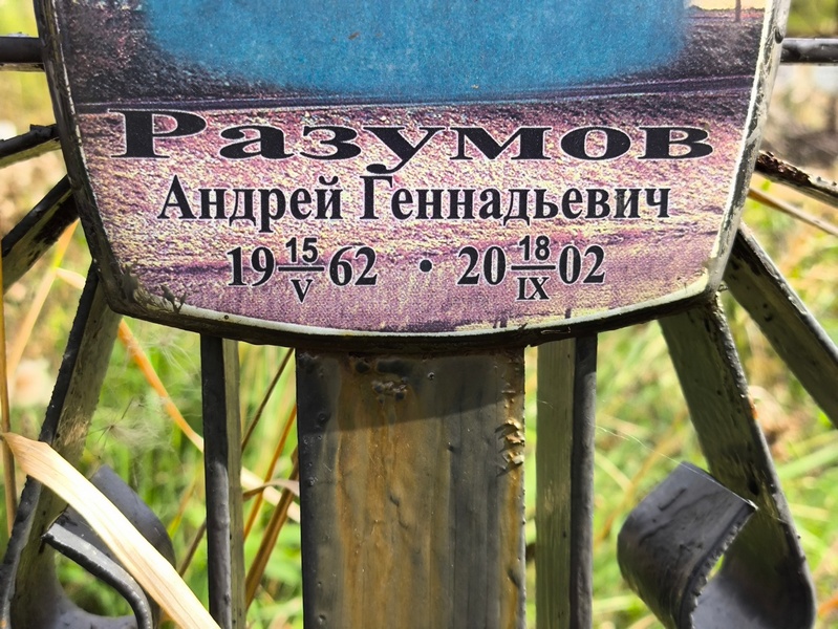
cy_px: 314
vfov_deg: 29.1
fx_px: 1211
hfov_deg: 38.2
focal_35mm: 50
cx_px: 419
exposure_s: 1/507
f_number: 1.7
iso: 50
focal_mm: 4.71
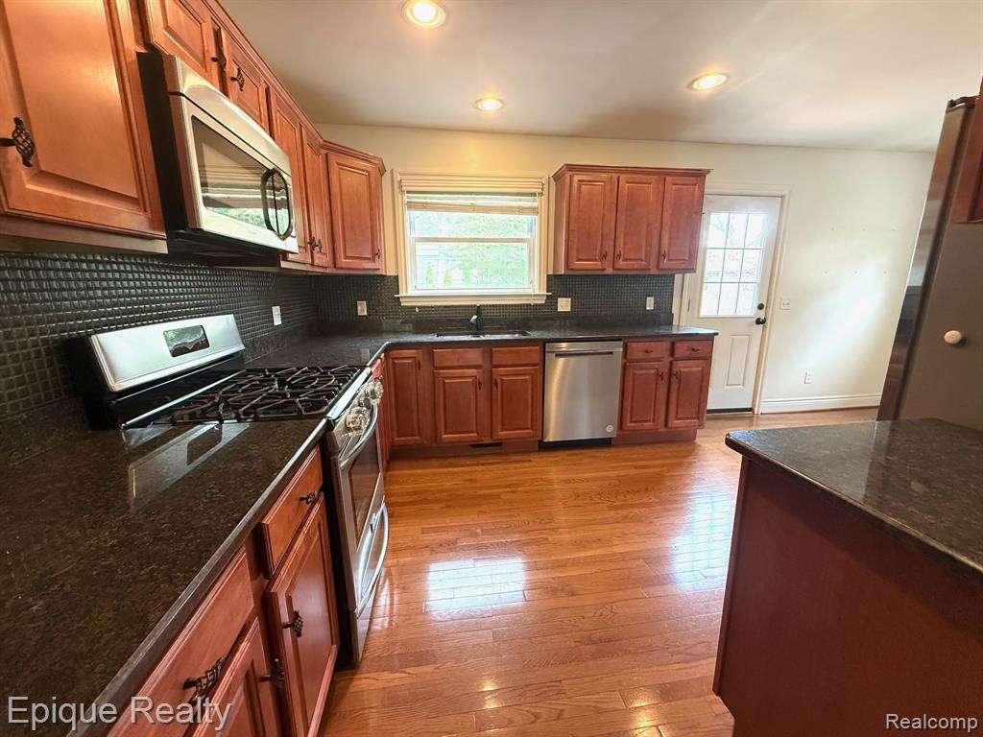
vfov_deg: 85.7
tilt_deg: -12.2
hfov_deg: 102.1
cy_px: 368
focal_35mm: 14
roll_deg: +0.4
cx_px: 492
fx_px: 398
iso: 500
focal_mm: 2.22
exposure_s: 1/120
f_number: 2.2
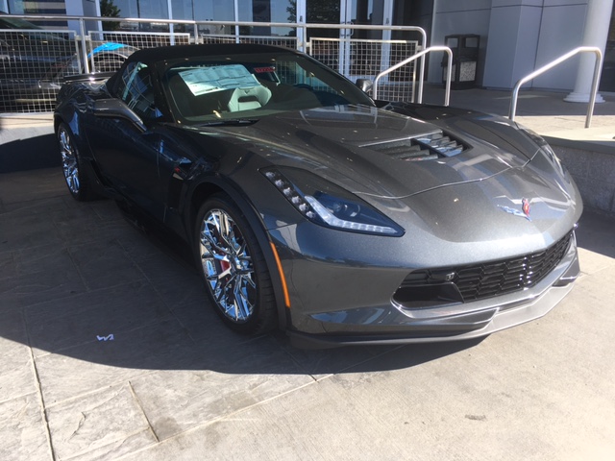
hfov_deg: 61.7
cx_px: 308
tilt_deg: -17.8
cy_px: 230
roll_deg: -0.2
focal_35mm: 29
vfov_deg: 48.2
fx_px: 515
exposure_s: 1/434
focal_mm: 4.15
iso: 25
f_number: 2.2
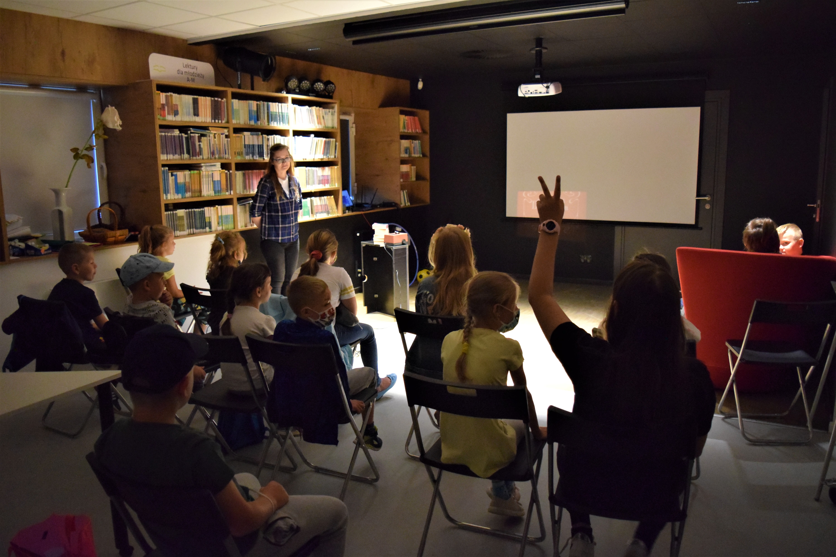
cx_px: 418
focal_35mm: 27
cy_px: 278
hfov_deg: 67.4
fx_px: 627
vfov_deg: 47.9
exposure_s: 1/60
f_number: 3.5
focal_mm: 18
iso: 6400
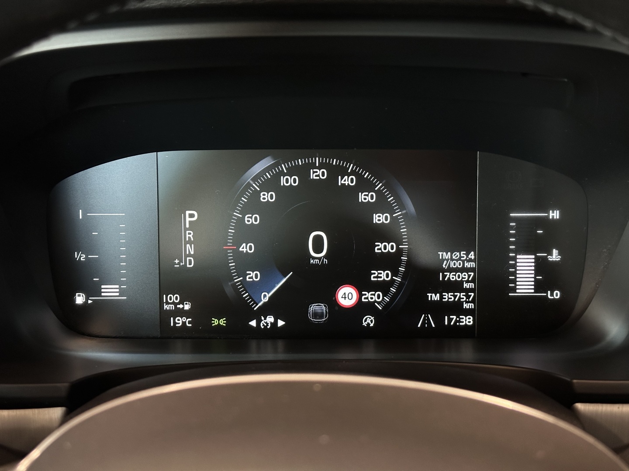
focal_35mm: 48
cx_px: 314
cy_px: 236
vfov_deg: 30.3
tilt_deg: -20.6
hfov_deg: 39.7
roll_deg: -0.1
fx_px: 872
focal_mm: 6.86
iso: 320
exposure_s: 1/38
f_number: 1.78
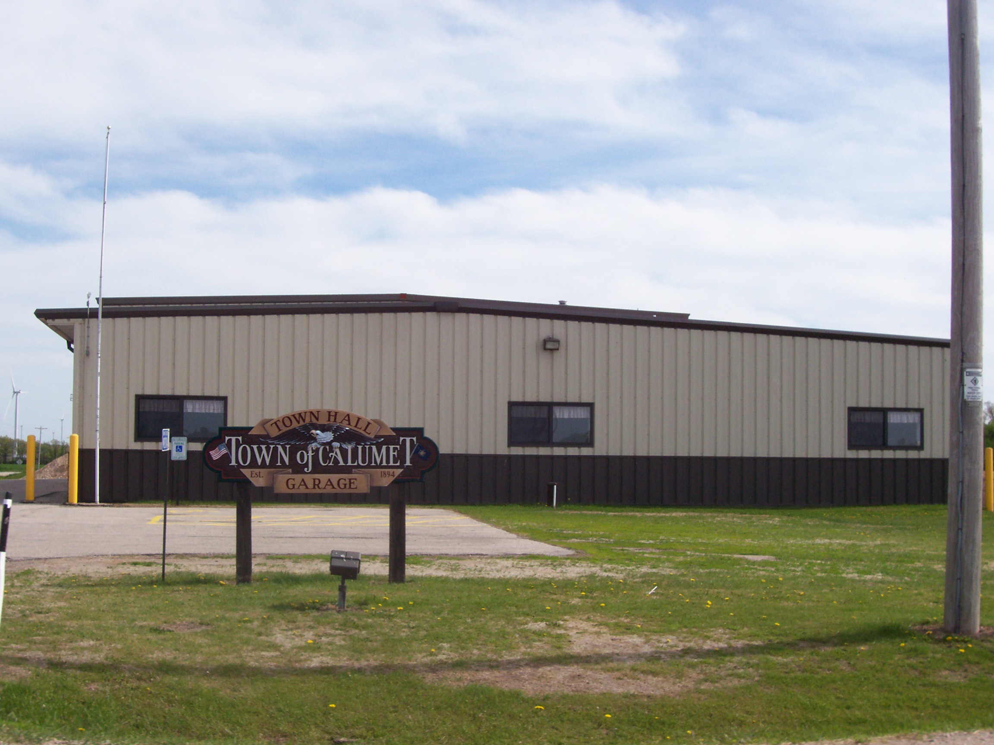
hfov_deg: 36.2
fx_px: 1522
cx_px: 497
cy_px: 372
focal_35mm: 53
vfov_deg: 27.5
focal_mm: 8.7
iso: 80
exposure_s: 1/347
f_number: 6.1
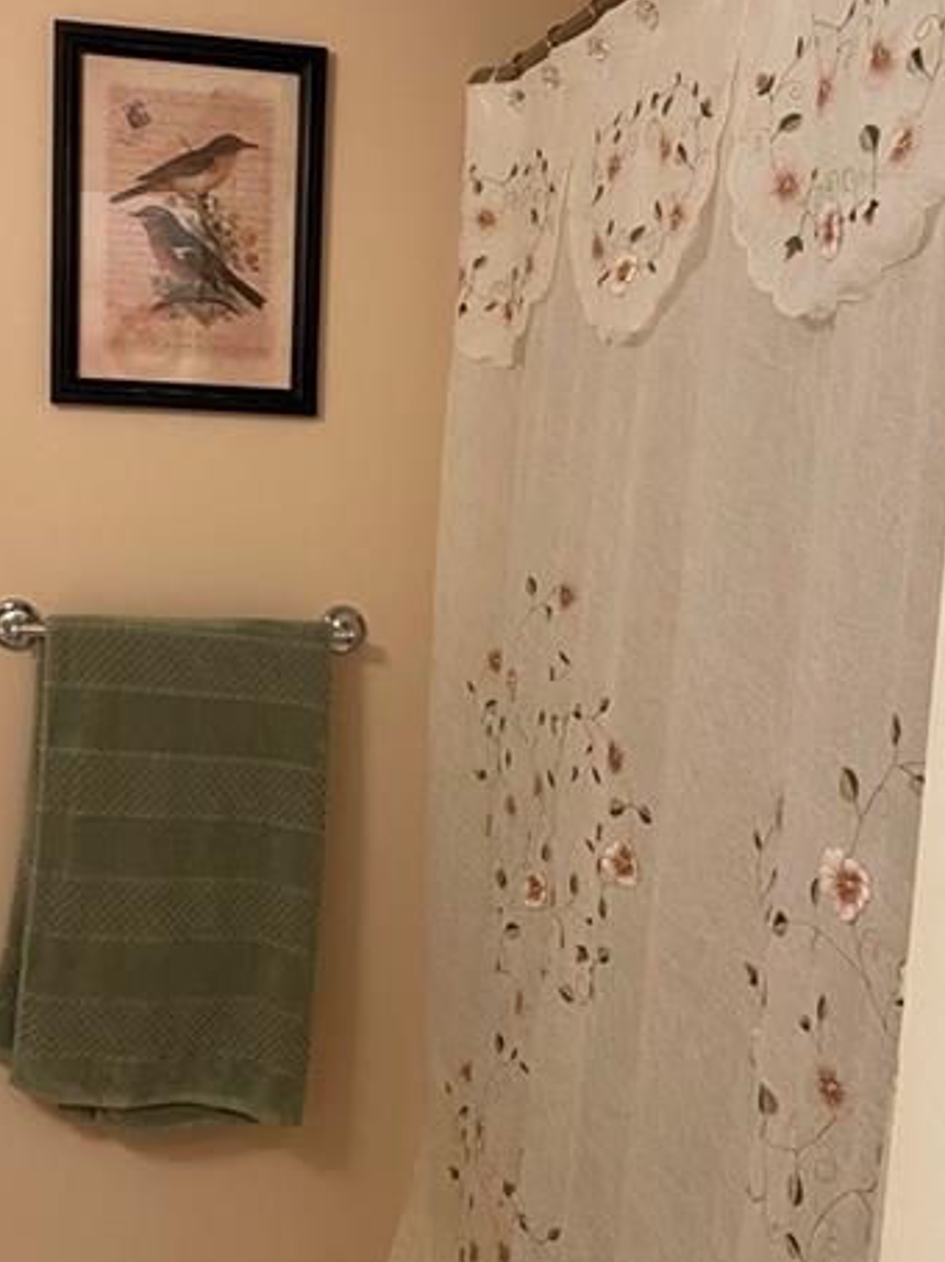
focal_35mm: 44
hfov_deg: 32.8
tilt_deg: -6.8
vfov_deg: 43.0
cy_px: 637
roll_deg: -2.7
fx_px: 1603
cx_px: 436
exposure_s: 1/60
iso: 125
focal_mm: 4.25
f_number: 1.8
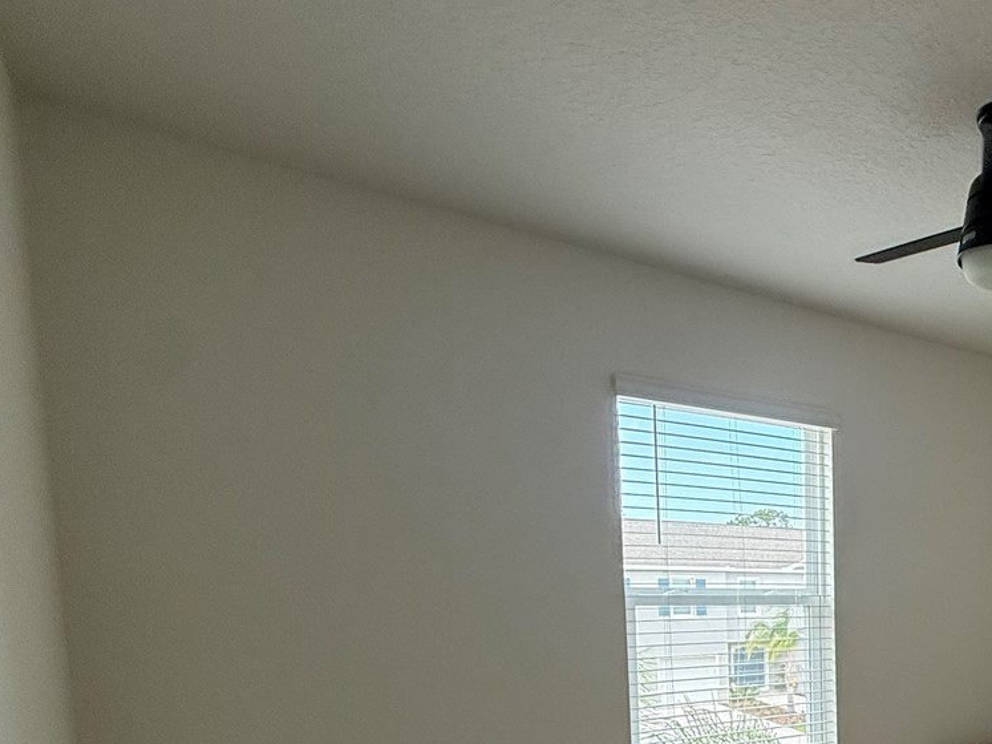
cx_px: 1027
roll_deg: -0.1
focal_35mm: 30
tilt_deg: -4.6
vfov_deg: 42.9
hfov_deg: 47.8
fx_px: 860
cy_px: 668
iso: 200
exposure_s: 1/120
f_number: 2.2
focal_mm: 2.22
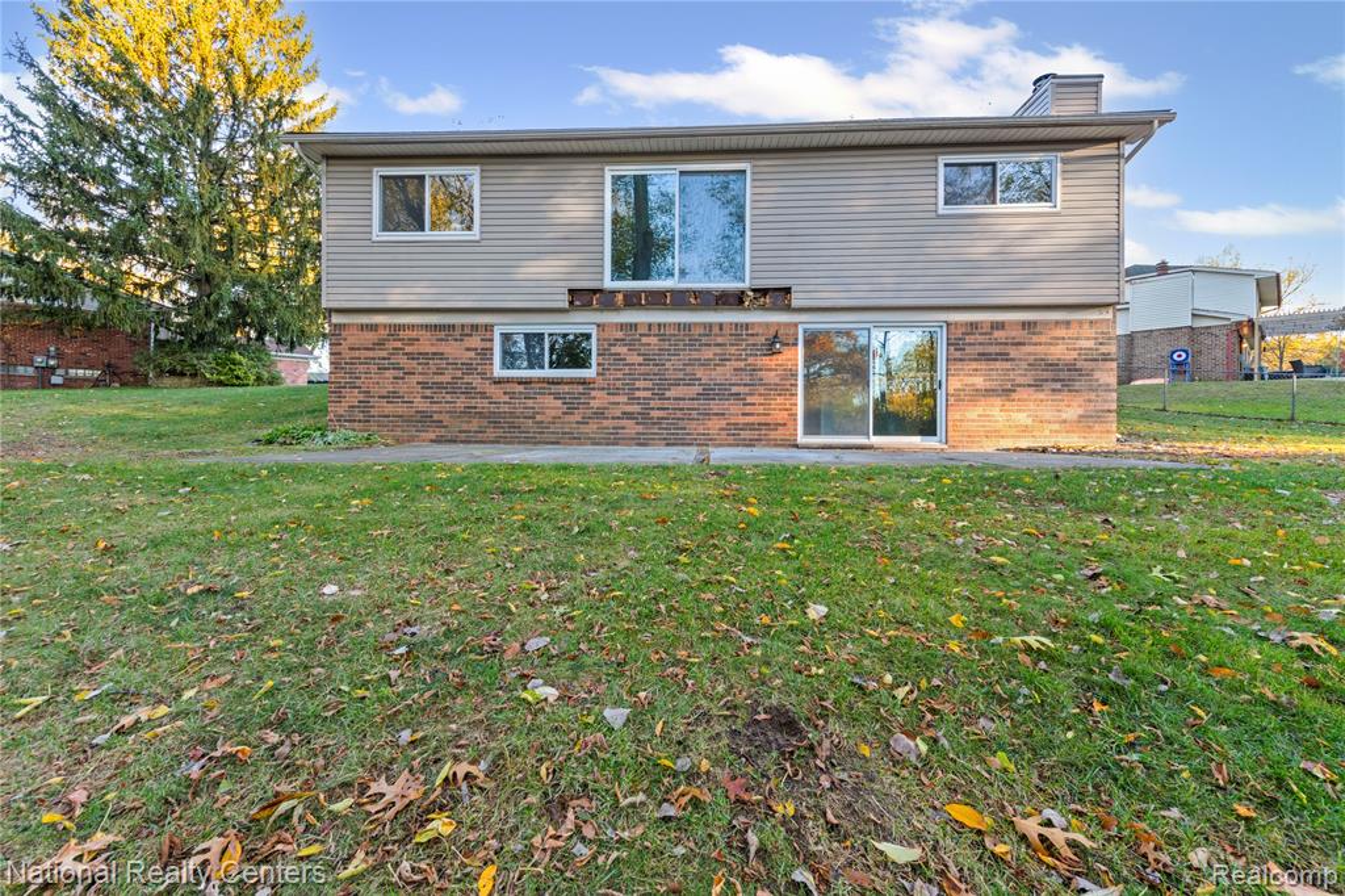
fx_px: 523
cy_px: 448
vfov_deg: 81.2
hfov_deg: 104.3
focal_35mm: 14
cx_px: 672
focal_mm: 14
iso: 400
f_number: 10
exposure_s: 1/13
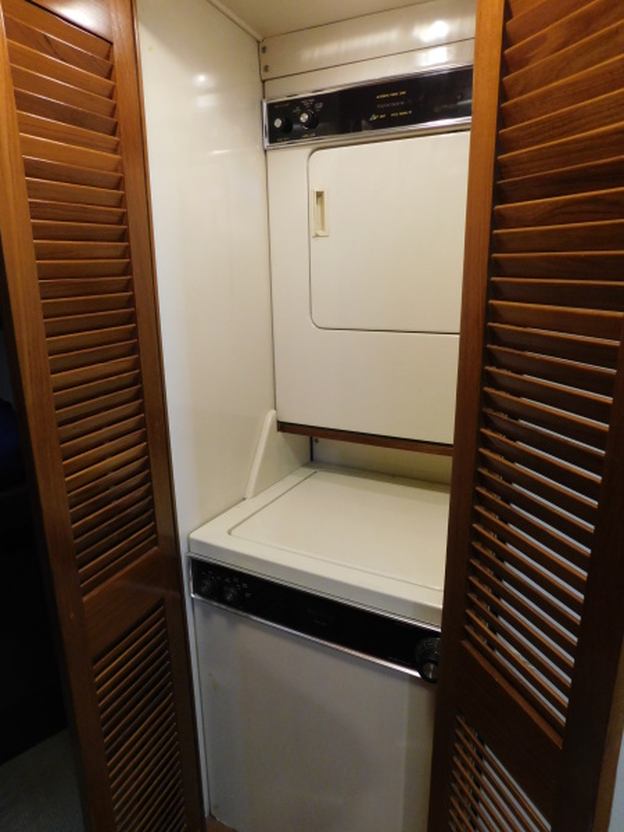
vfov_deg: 73.9
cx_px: 312
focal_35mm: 23
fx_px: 553
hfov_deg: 58.9
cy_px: 416
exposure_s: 1/30
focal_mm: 4
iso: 400
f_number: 3
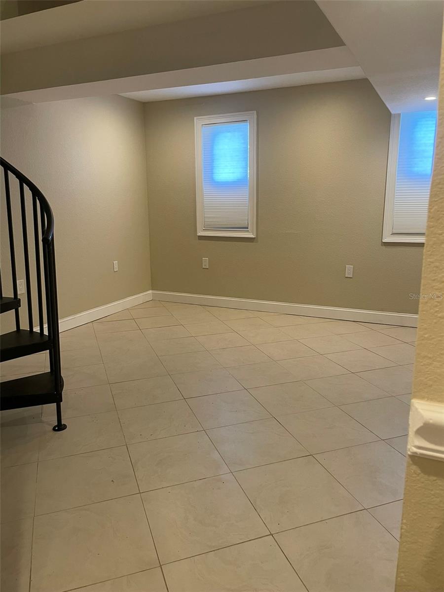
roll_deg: +0.3
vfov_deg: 67.3
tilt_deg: -12.4
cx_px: 222
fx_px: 445
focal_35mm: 26
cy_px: 296
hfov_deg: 53.1
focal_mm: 4.2
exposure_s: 1/60
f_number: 1.6
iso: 100
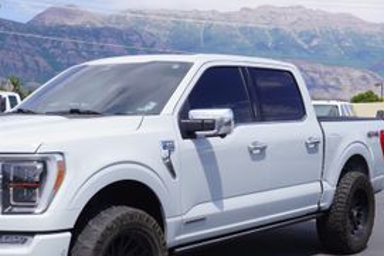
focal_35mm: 62
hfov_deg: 32.1
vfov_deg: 21.8
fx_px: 662
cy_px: 186
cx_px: 125
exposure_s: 1/125
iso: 100
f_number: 11
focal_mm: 28
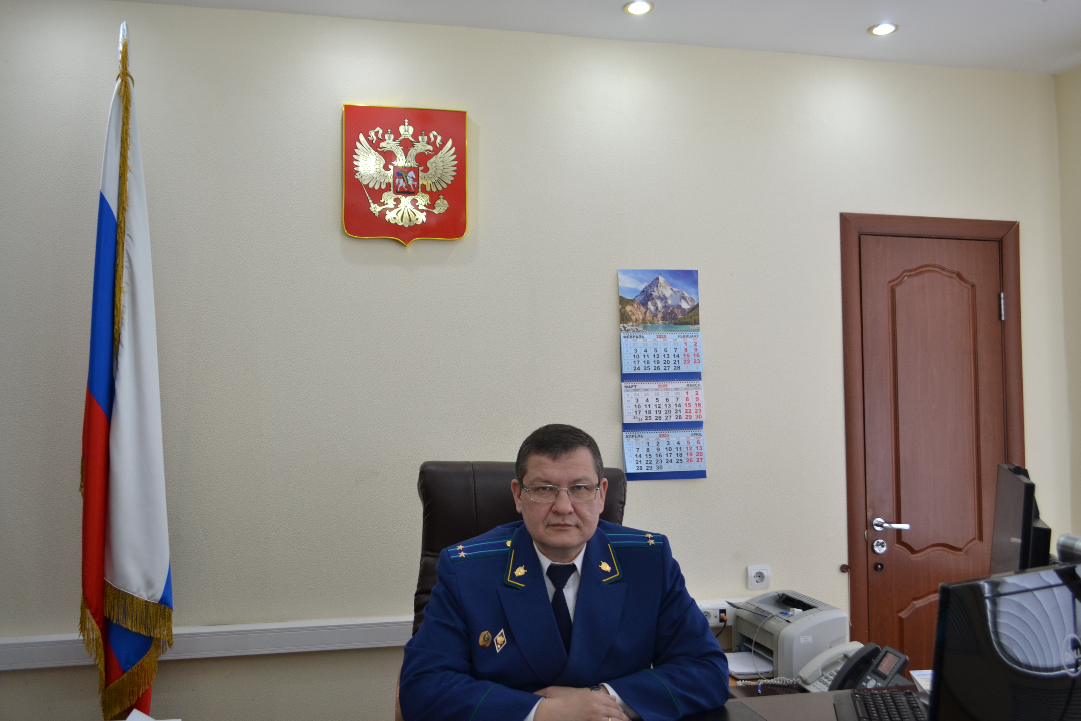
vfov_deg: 43.6
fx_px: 901
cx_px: 540
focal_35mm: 30
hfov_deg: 61.9
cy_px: 360
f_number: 4
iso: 400
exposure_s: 1/60
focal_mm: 20
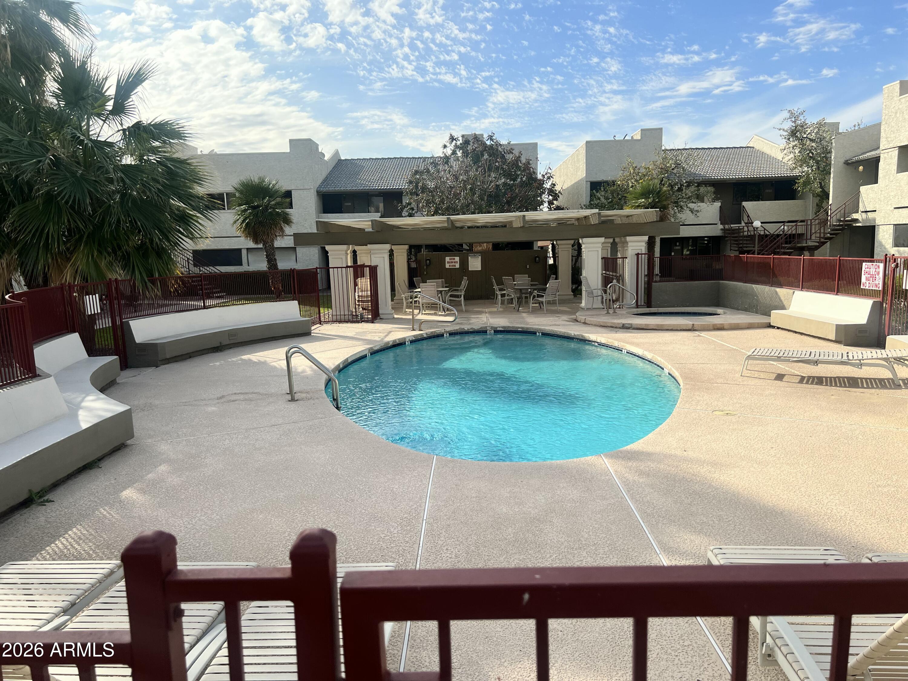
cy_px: 340
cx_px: 454
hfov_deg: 67.3
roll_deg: +1.6
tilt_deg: -6.5
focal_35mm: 26
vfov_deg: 53.1
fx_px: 682
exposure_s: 1/4274
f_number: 1.5
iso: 50
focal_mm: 5.7
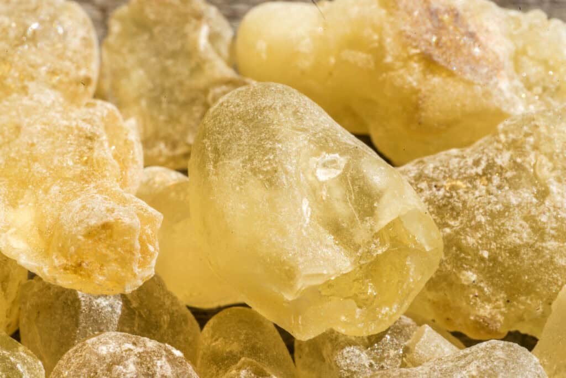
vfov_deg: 13.1
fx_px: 1652
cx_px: 283
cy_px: 189
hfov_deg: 19.4
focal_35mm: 105
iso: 50
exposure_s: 1/15
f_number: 51
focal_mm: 105
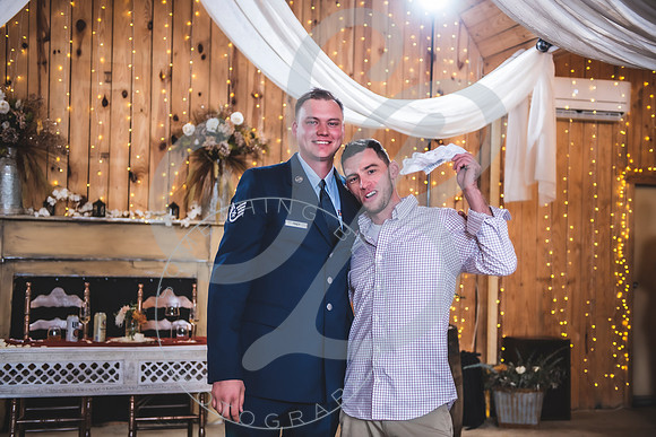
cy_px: 218
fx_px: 911
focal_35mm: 50
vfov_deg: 27.0
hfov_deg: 39.6
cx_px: 328
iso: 500
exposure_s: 1/125
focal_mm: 50
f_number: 2.8
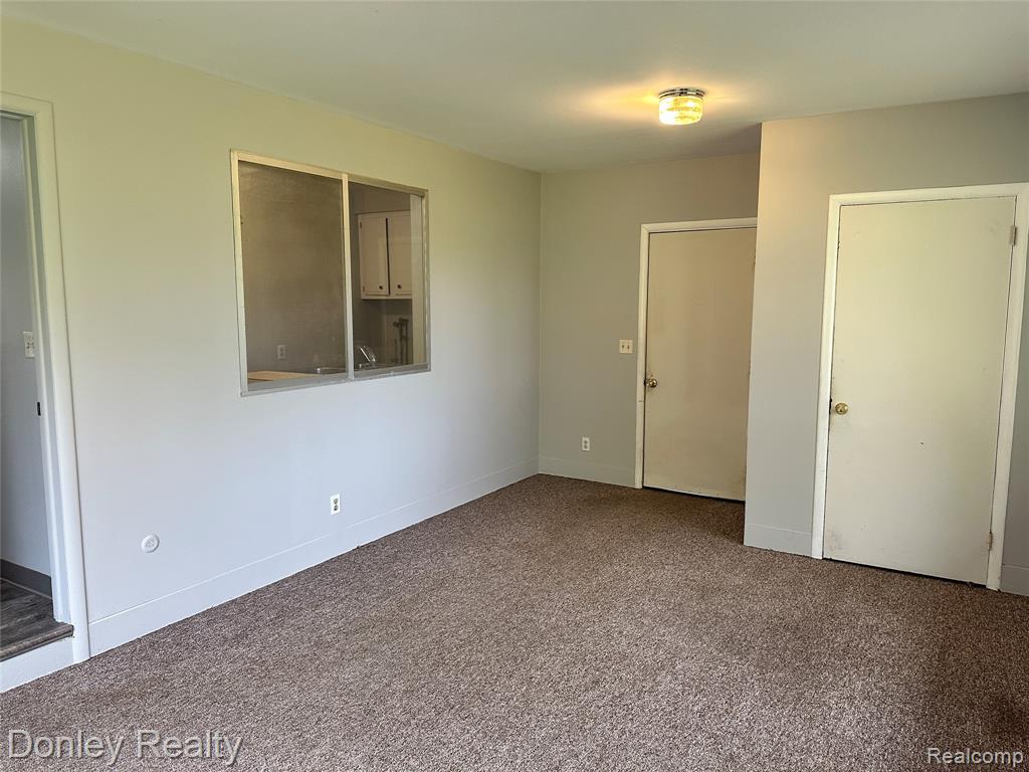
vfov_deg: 56.8
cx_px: 514
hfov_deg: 71.6
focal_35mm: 24
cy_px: 386
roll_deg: -0.1
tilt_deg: -5.6
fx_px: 713
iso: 200
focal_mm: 6.86
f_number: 1.78
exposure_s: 1/120
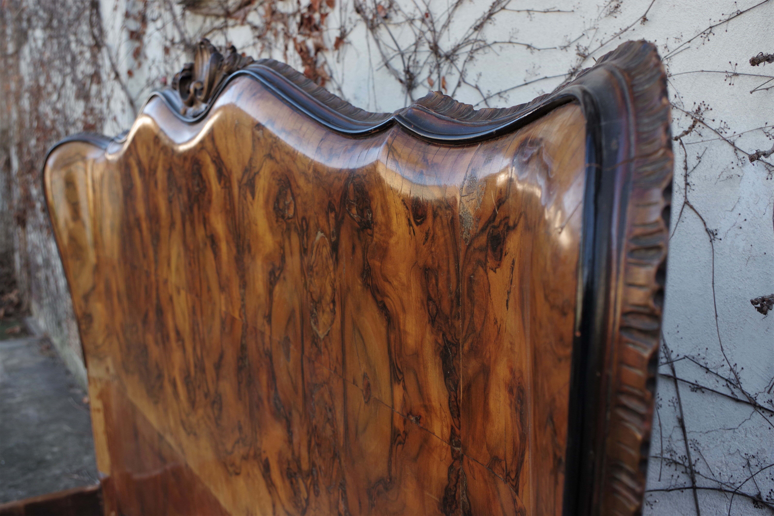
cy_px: 258
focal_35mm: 36
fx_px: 774
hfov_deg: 53.1
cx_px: 387
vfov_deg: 36.9
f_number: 5
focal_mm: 24.38
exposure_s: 1/100
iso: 200
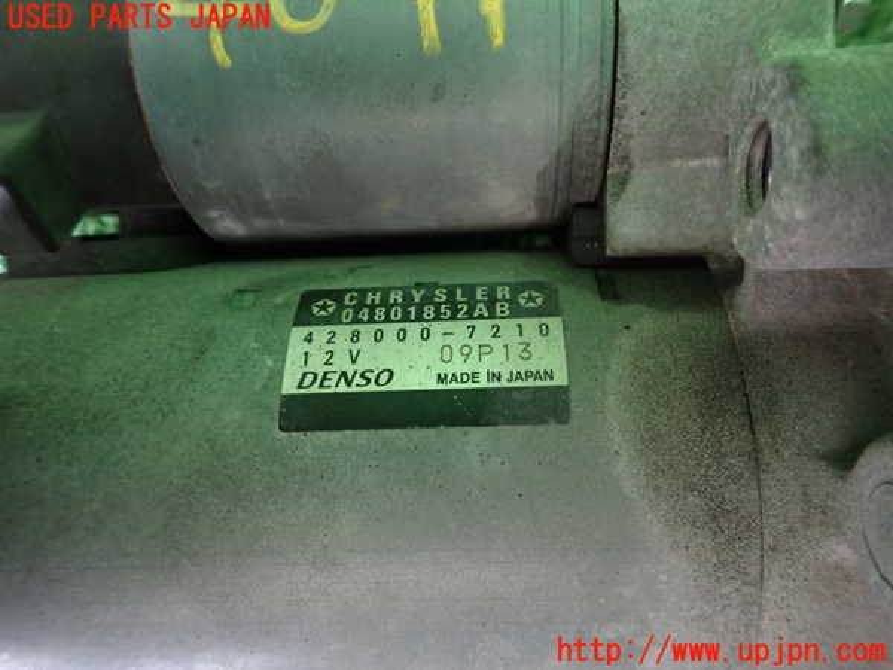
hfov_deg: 69.4
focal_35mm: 25
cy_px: 335
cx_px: 446
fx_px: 645
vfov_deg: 54.9
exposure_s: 1/30
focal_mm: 4.5
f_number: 2
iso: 320
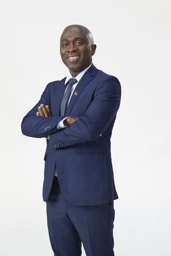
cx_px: 86
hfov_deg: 20.6
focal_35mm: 66
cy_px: 128
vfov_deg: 30.5
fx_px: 470
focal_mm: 66
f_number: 5
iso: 400
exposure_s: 1/160
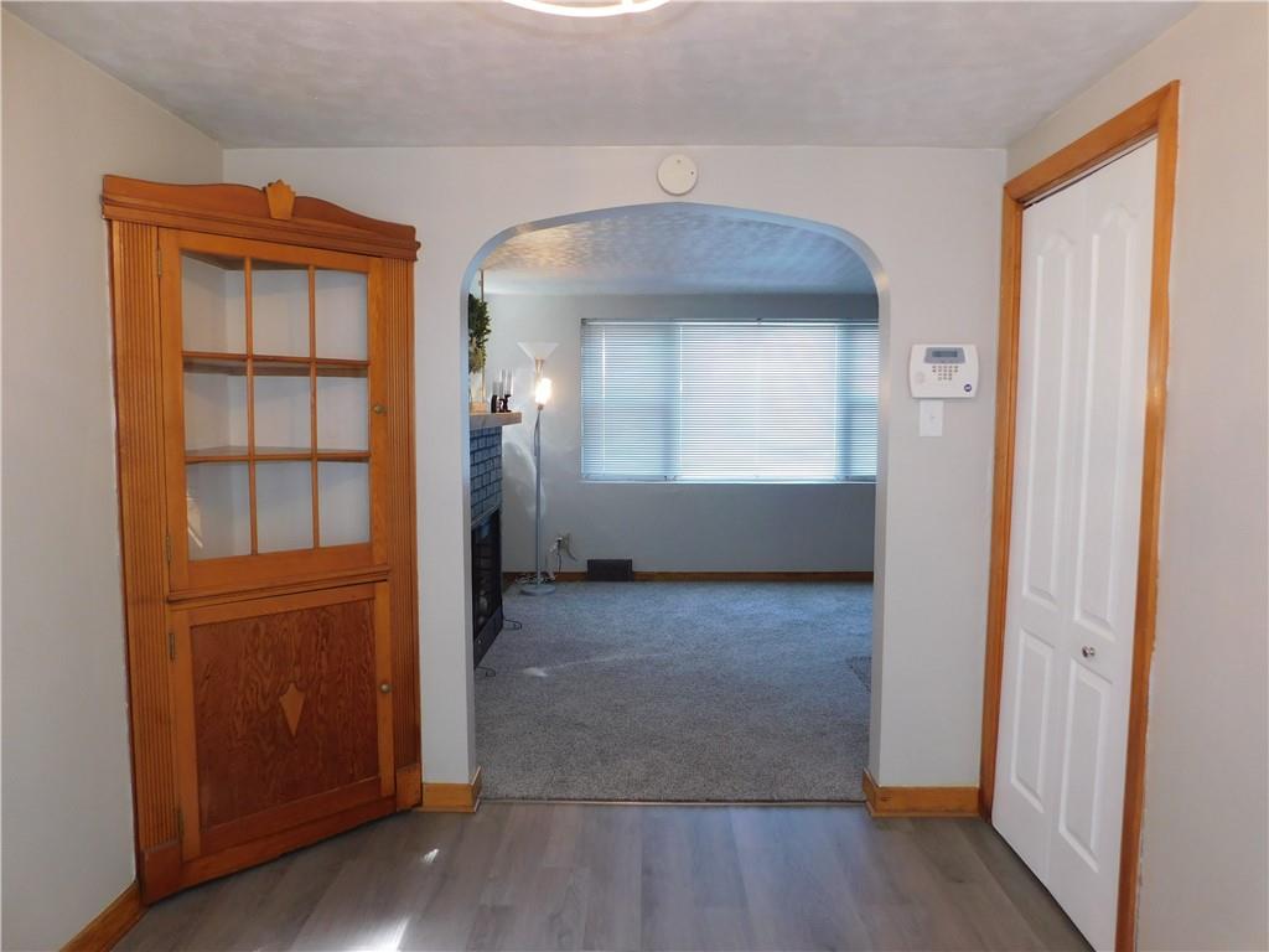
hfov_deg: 73.9
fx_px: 843
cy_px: 476
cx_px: 634
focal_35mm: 23
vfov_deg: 58.9
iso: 125
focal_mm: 4
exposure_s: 1/30
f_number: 3
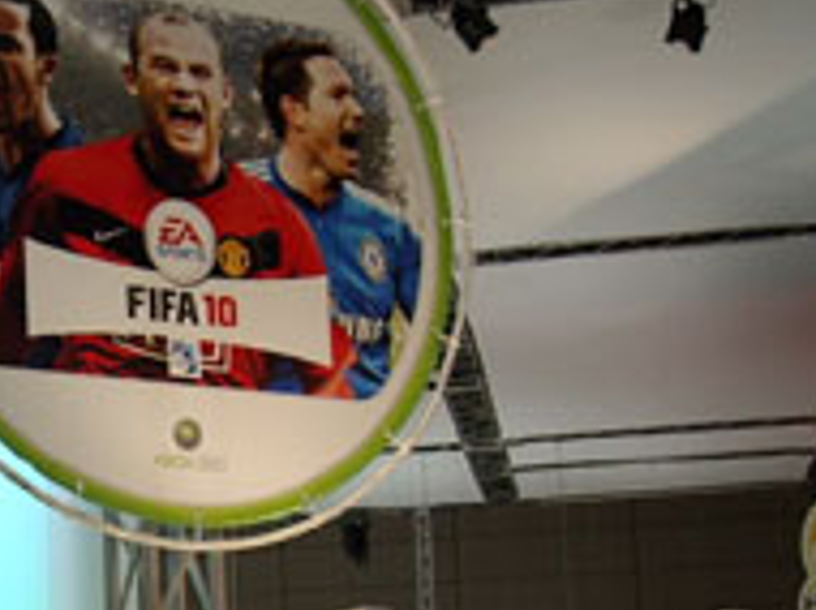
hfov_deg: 20.5
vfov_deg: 15.6
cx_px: 34
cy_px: 597
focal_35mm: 93
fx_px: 2190
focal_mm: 5.7
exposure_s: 1/33
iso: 64
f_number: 2.8
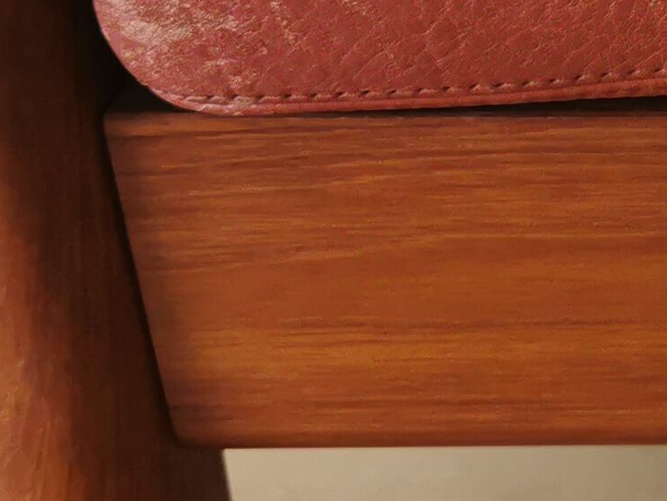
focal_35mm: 132
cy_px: -48
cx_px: 1168
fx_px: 2544
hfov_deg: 13.5
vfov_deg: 11.1
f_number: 1.8
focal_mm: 5.58
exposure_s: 1/100
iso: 125
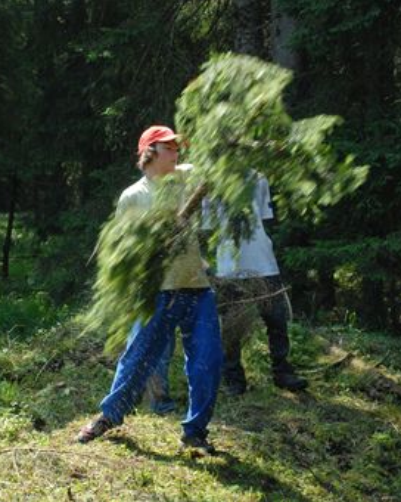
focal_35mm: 102
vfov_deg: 18.8
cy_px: 250
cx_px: 150
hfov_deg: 15.1
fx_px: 1513
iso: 200
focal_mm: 48
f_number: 5.6
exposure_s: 1/125
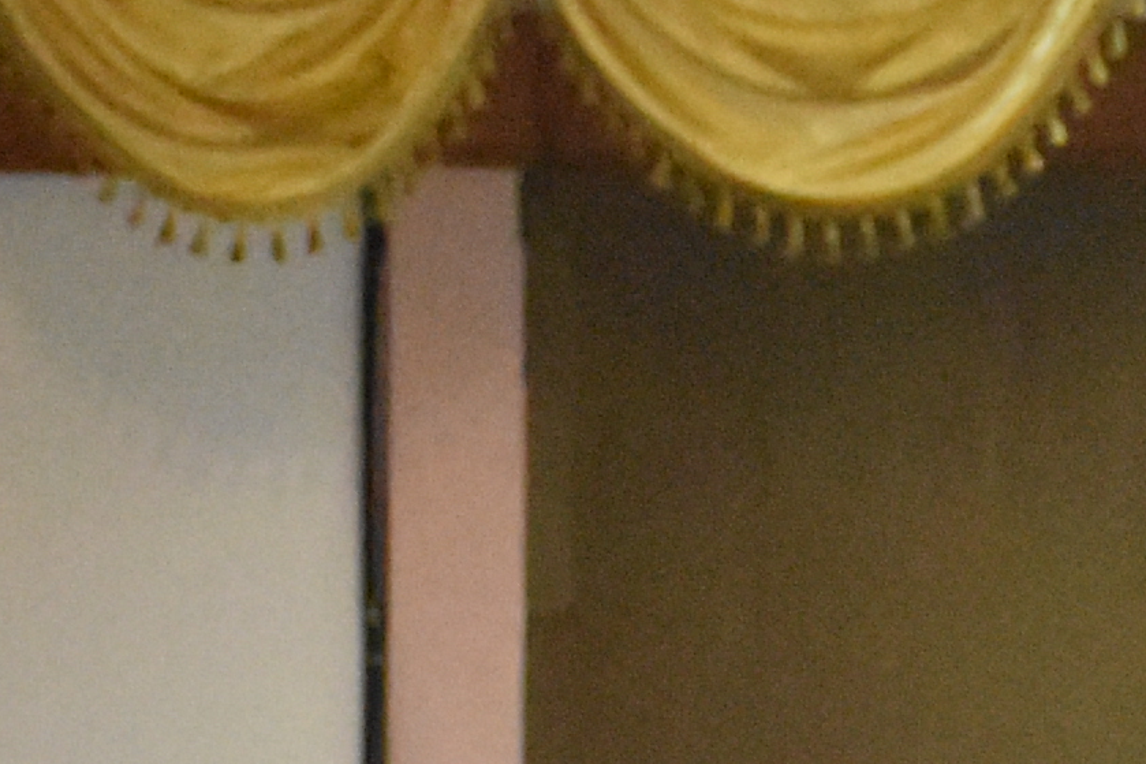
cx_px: 2272
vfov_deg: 3.2
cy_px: 2140
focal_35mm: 429
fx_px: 13653
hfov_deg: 4.7
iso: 6400
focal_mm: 40
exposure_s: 1/60
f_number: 4.5
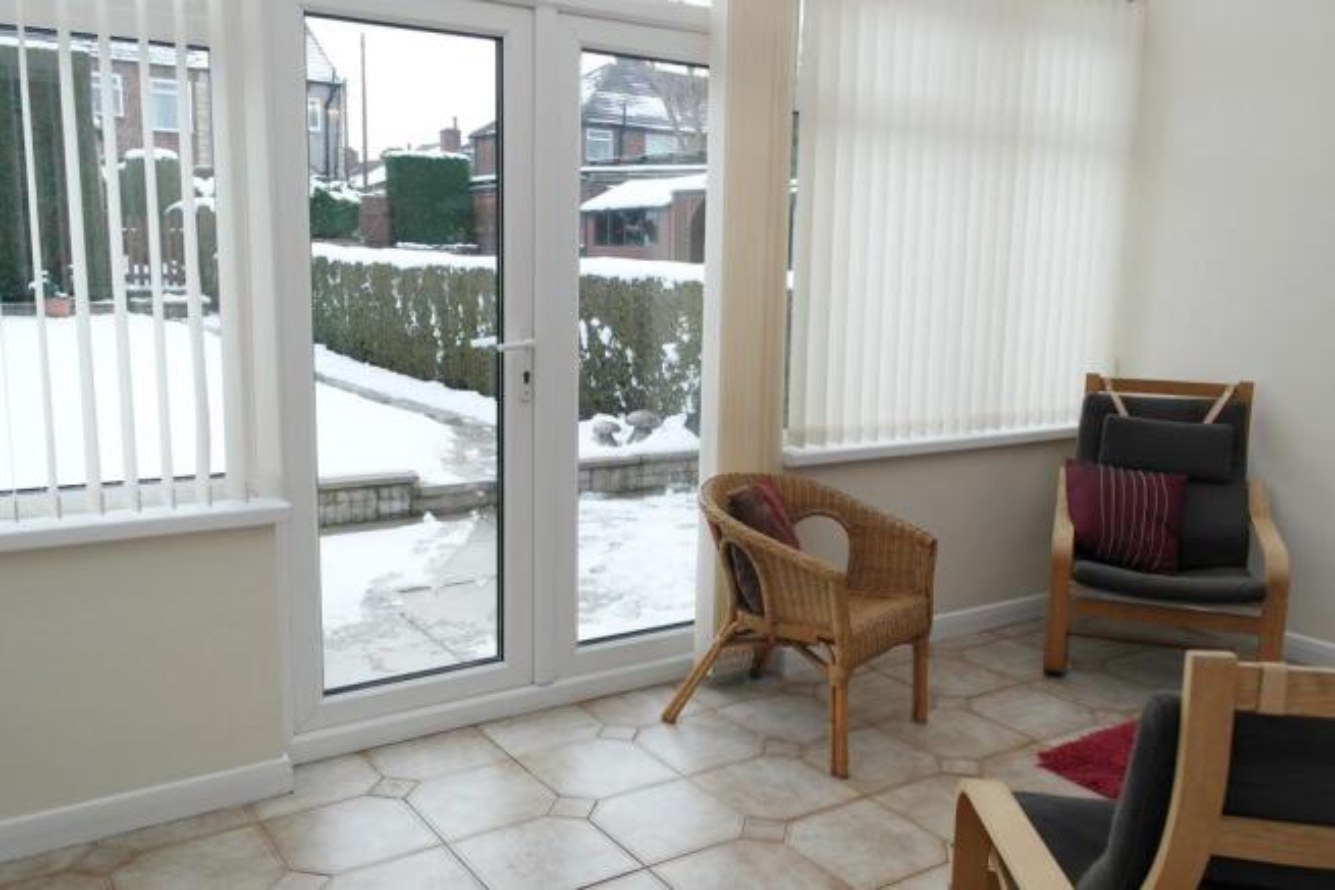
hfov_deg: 61.9
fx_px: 1113
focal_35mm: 30
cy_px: 445
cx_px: 668
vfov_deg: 43.6
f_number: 4.5
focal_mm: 20
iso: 100
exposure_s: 1/125
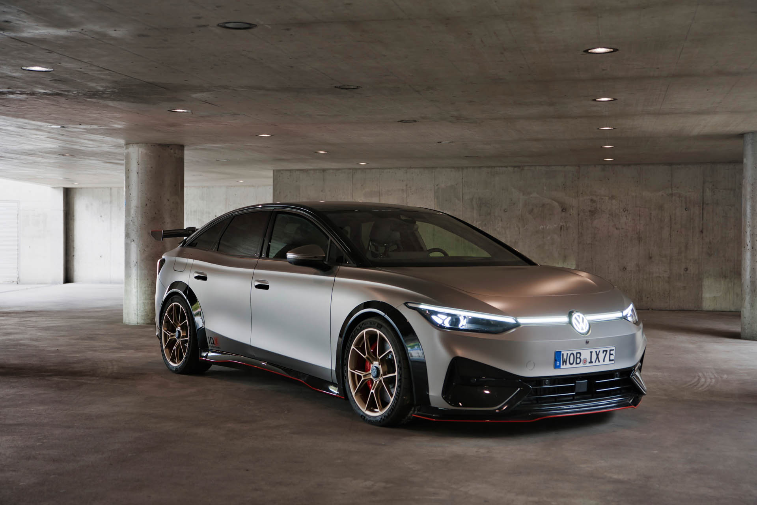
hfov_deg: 40.3
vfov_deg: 27.5
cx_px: 378
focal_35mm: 49
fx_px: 1030
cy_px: 252
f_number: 2.8
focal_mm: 49
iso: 640
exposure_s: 1/20
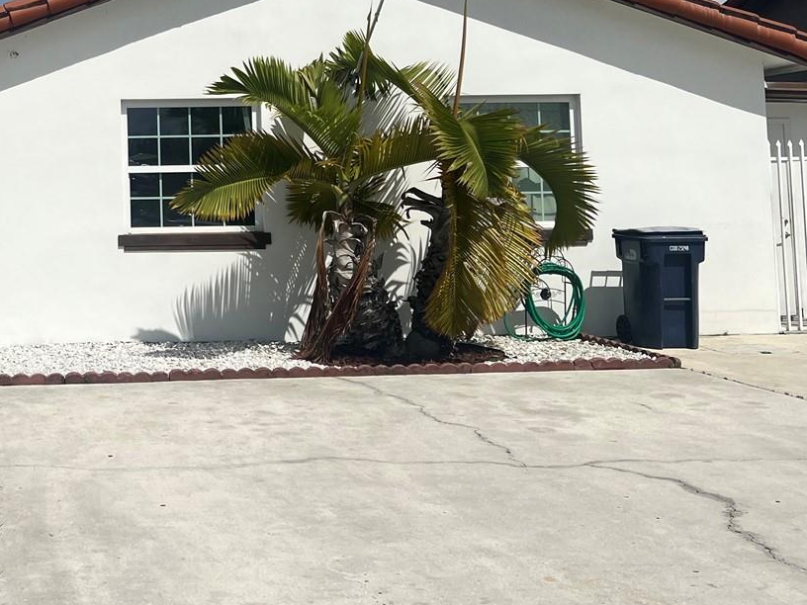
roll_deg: +0.8
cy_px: 106
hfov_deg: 35.3
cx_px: 77
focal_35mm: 51
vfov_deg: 27.9
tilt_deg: +3.8
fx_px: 1189
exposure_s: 1/14286
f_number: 1.5
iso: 50
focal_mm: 5.7
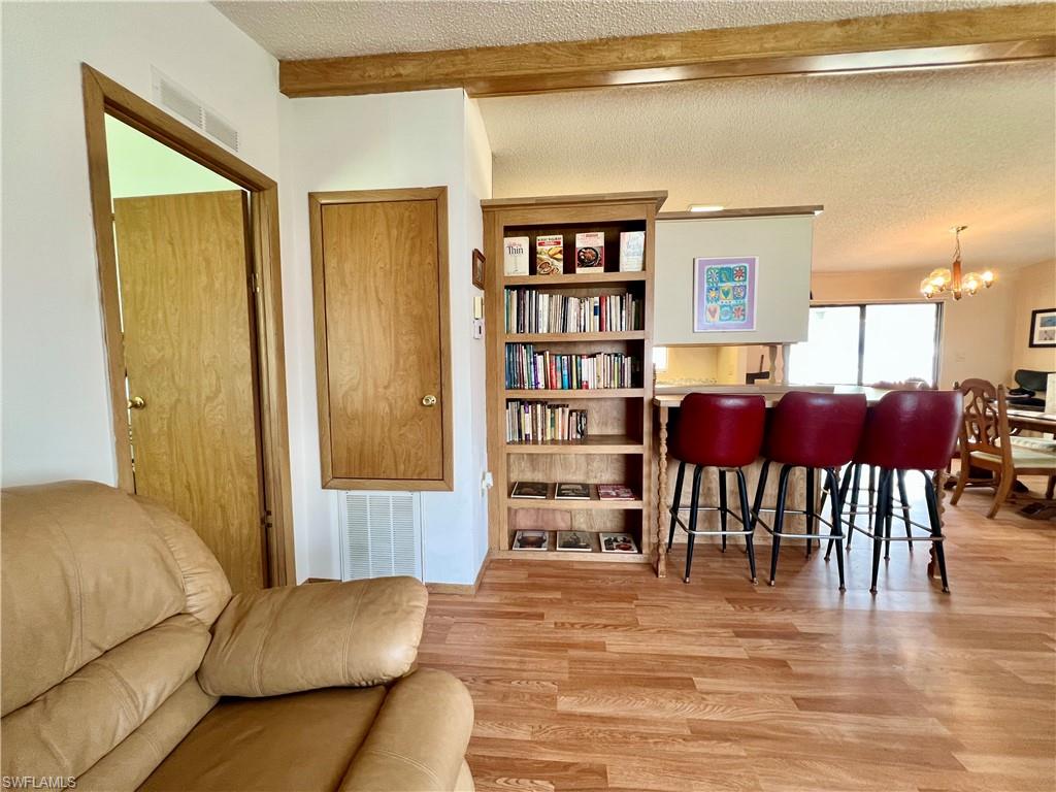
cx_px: 528
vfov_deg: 89.9
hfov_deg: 106.2
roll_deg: -0.2
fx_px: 397
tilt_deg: -4.2
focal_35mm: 13
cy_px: 396
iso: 160
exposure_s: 1/60
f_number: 1.8
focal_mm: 1.57
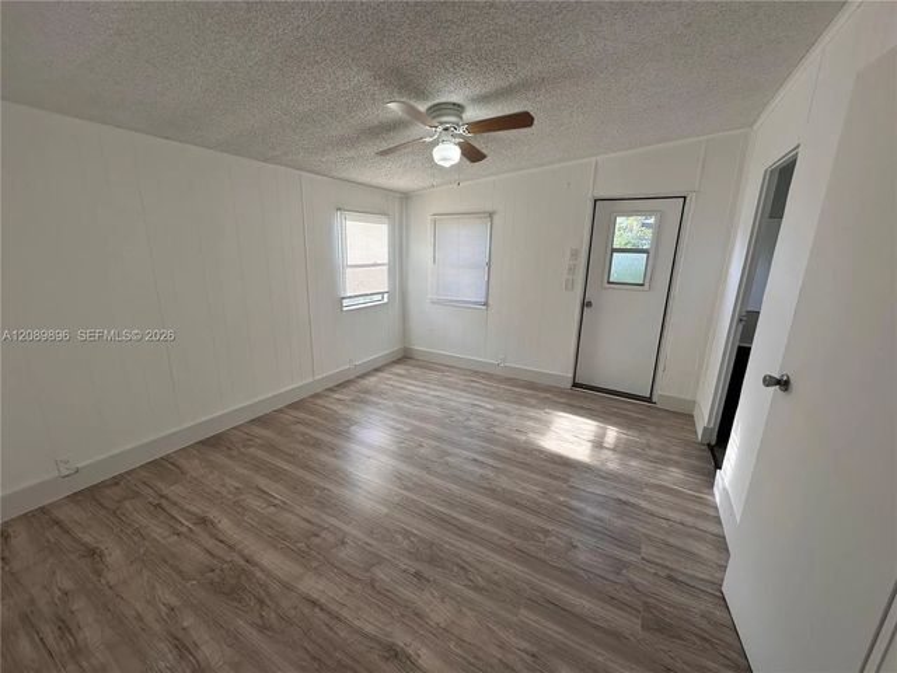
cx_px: 448
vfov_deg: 85.7
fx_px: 363
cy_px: 336
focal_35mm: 14
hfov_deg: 102.1
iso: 50
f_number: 2.2
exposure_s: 1/120
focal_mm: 2.22
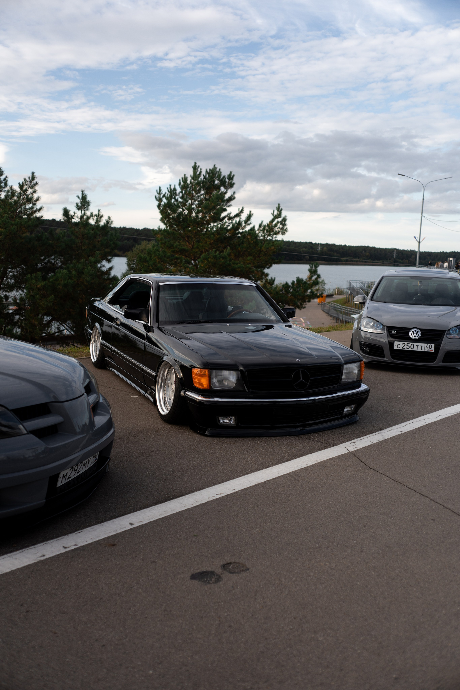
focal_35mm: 35
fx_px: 671
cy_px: 345
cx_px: 230
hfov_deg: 37.9
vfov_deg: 54.4
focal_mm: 35
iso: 100
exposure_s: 1/1600
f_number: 2.2
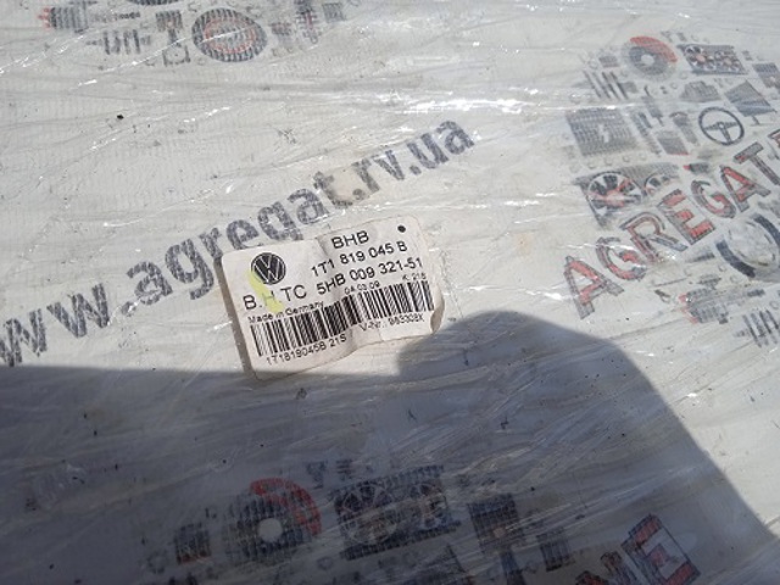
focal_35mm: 28
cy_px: 292
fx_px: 631
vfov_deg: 49.7
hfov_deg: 63.4
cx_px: 390
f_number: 2.2
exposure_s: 1/2933
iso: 112
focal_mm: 3.43
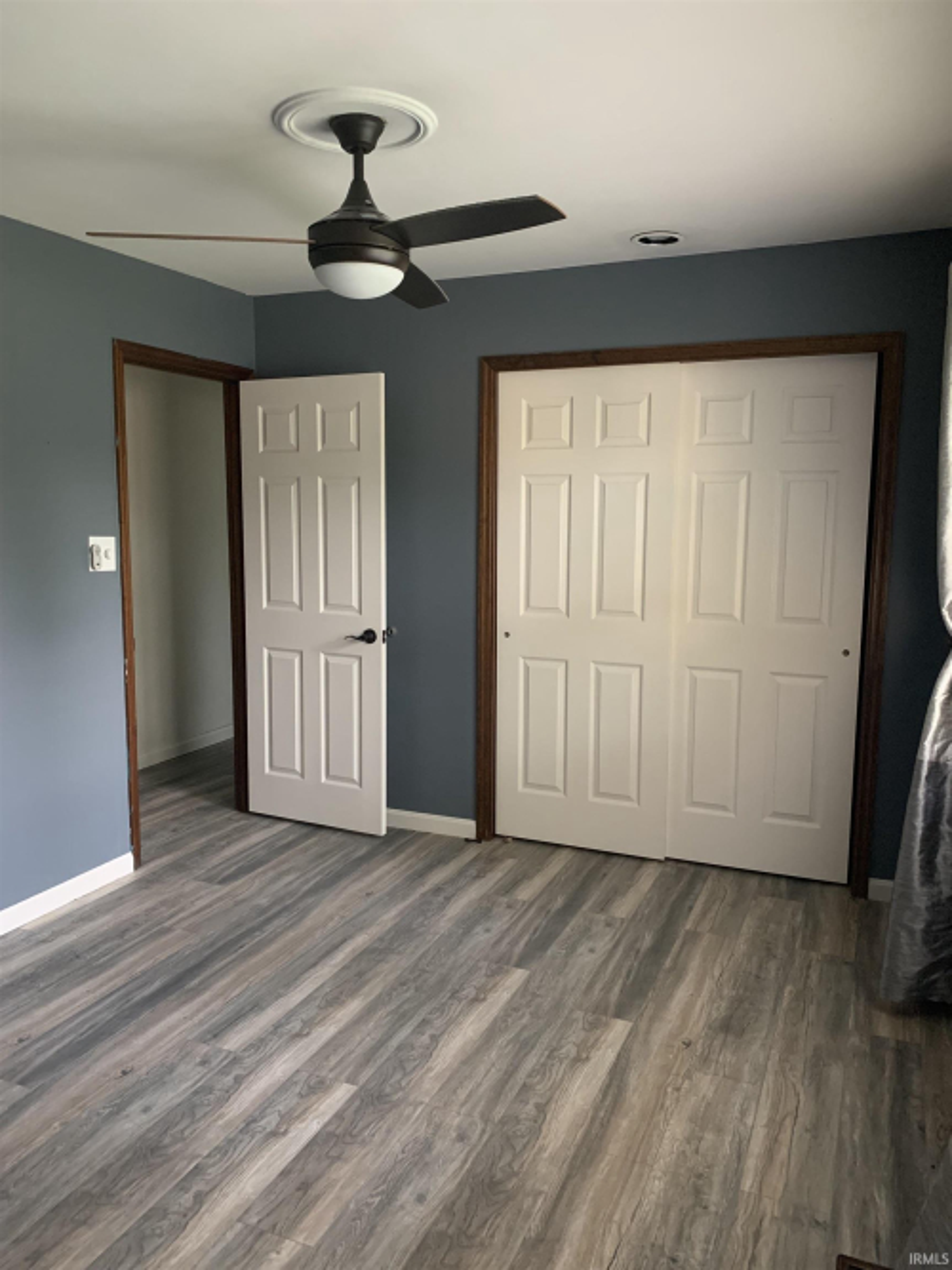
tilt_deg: -6.8
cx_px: 476
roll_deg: -0.8
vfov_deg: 67.3
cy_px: 635
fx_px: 954
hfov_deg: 53.0
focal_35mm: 26
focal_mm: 4.25
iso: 400
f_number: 1.8
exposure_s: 1/43
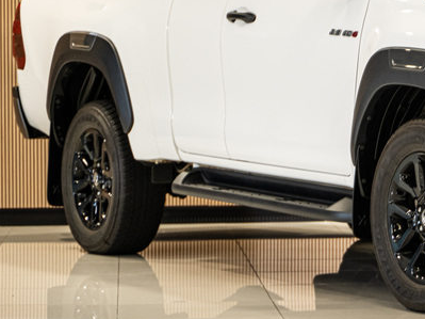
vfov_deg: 8.0
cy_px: 80
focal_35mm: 185
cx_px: 498
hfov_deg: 10.5
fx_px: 2271
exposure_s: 1/160
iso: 640
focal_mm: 75
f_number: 2.8
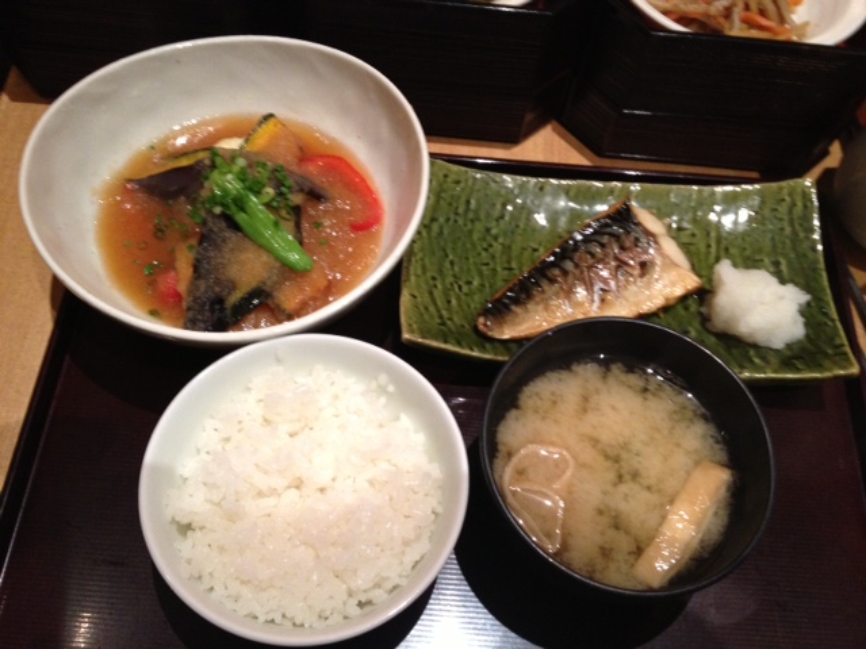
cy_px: 324
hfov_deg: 52.6
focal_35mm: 35
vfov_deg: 40.7
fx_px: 876
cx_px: 433
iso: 250
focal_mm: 4.28
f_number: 2.4
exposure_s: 1/20
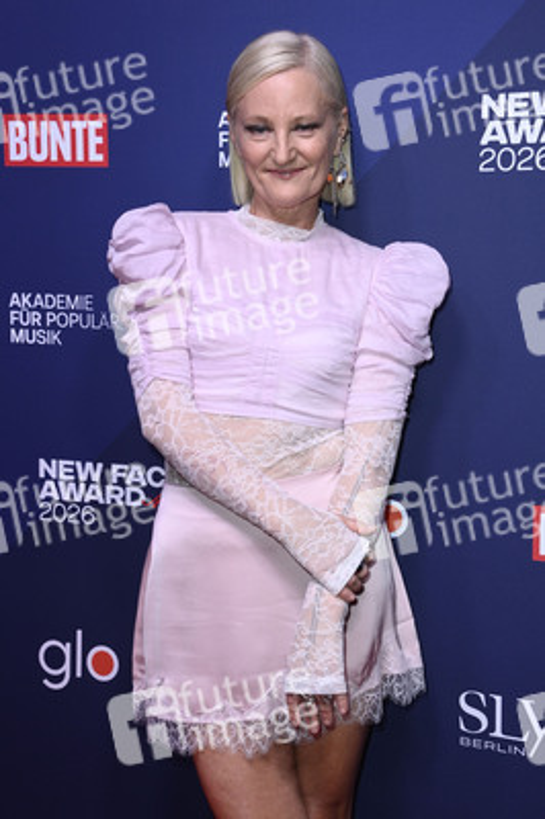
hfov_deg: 21.9
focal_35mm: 62
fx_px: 1410
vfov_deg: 32.4
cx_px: 272
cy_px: 410
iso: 800
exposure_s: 1/250
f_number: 5.6
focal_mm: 62
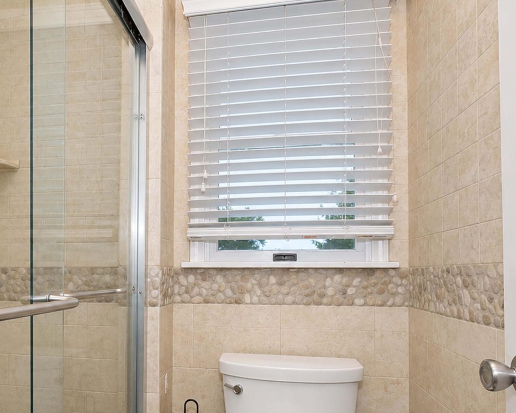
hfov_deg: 69.3
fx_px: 366
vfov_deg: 57.9
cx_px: 197
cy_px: 262
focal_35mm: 24
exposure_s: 1/60
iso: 2000
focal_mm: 10
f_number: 9
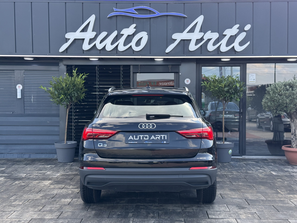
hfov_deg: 39.7
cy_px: 112
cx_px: 148
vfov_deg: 30.3
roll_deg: -0.1
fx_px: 412
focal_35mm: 48
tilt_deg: -1.4
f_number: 1.78
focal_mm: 6.76
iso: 80
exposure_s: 1/706
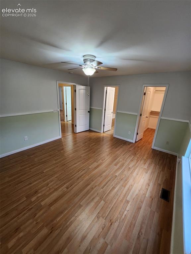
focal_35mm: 13
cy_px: 127
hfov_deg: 89.9
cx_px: 96
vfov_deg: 106.2
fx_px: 96
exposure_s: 1/60
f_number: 2.2
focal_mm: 2.2
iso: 320
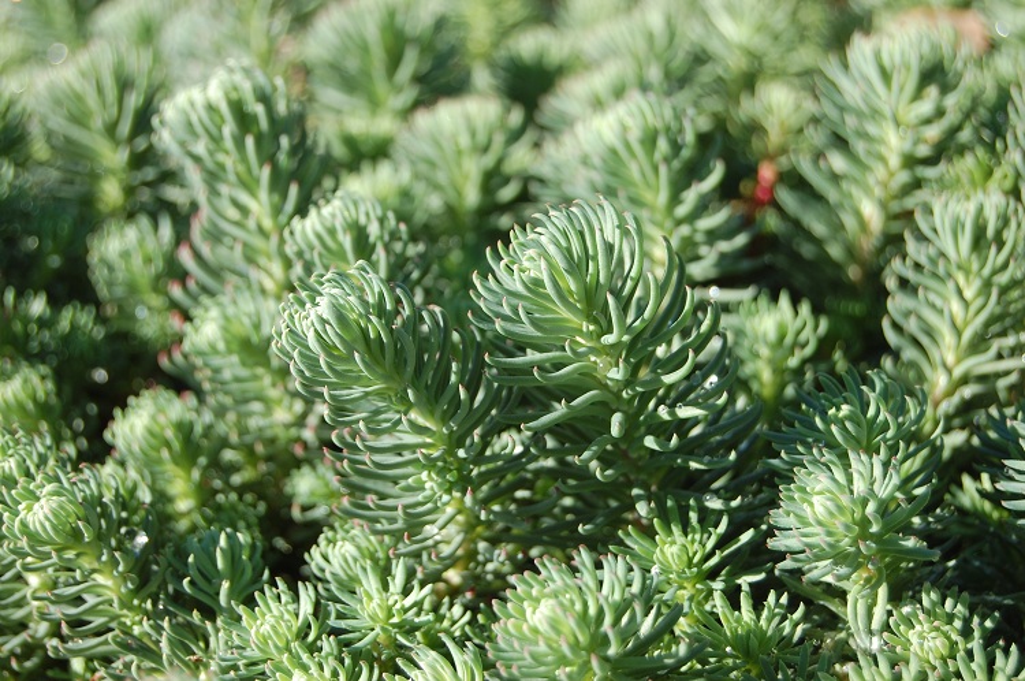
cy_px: 340
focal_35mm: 82
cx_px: 512
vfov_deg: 16.5
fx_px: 2346
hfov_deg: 24.6
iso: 200
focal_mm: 55
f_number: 7.1
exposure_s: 1/200
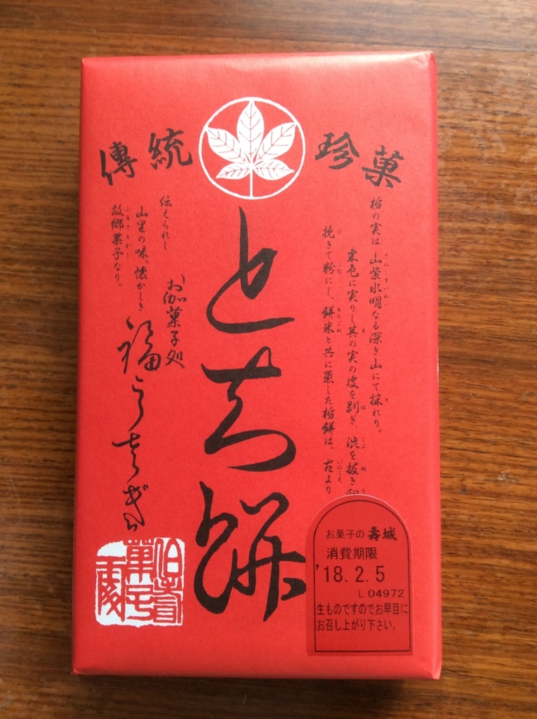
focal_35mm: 32
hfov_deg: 44.1
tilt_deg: -88.2
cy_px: 360
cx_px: 268
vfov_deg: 56.9
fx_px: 664
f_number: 2.4
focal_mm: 3.3
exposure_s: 1/24
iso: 80
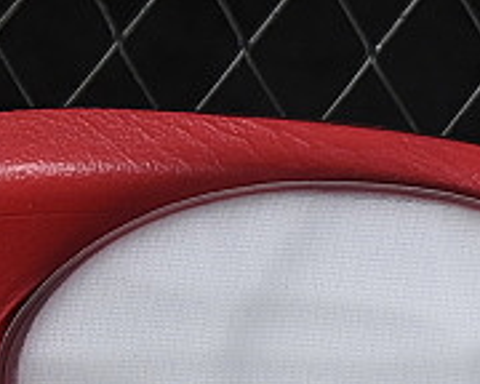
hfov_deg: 4.5
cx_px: 768
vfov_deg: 3.6
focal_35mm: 422
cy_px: 744
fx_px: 5995
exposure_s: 1/60
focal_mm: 50
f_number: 7.1
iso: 160
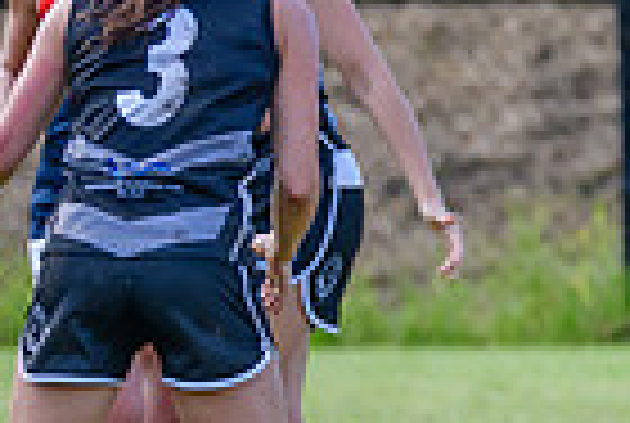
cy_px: -229
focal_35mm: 2944
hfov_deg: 0.7
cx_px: -817
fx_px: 51629
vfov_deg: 0.5
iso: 1600
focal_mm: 460
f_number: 6.3
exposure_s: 1/1600
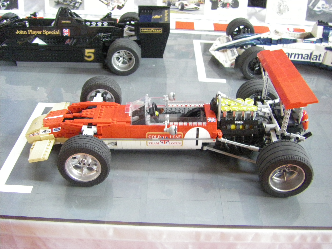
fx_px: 364
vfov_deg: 37.7
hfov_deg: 49.0
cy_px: 124
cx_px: 166
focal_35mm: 38
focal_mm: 6.3
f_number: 3.5
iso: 800
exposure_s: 1/30
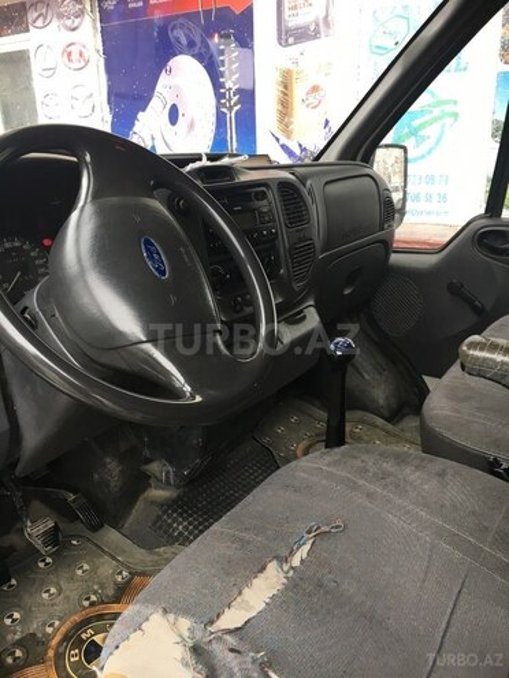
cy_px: 339
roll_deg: +1.1
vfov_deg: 61.7
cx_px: 254
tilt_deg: -19.4
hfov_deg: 48.2
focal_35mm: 29
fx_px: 569
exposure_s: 1/33
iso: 32
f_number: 2.2
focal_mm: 4.15
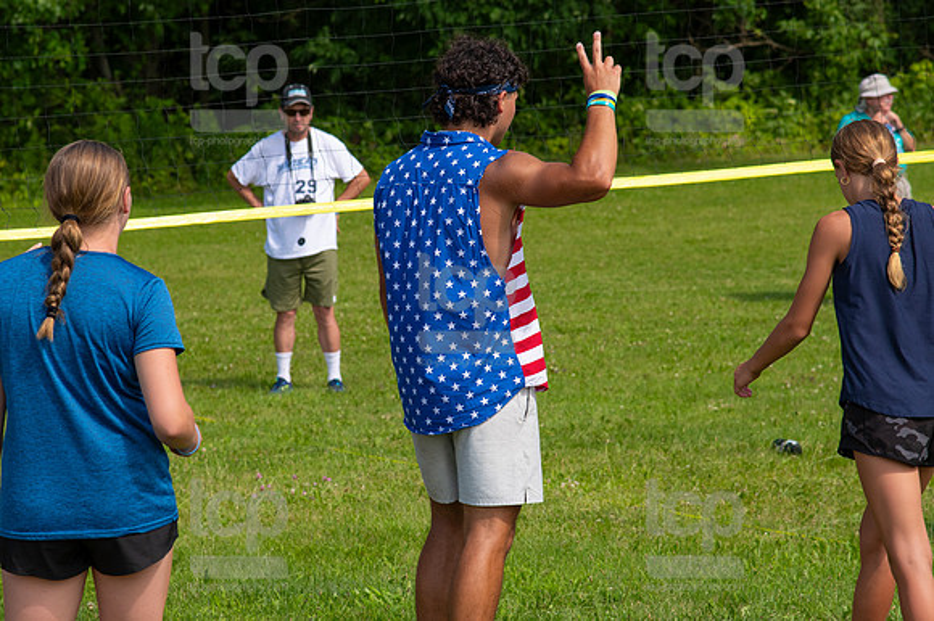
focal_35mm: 147
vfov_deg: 9.3
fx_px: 3812
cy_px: 310
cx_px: 467
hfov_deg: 14.0
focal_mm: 98
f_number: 5.6
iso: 200
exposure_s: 1/800
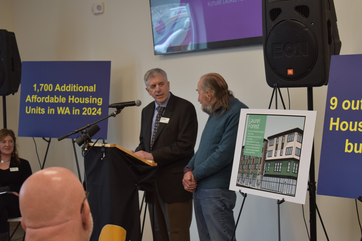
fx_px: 830
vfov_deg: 16.6
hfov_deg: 24.6
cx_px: 181
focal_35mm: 82
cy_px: 120
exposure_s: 1/40
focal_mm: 55
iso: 400
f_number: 5.6
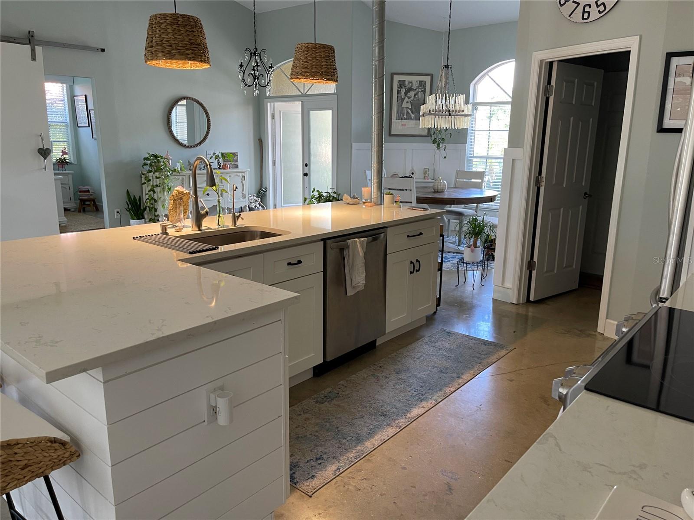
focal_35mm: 25
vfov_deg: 54.9
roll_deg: -1.1
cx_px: 347
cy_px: 260
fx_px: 501
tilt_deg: -13.0
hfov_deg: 69.4
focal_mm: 5.1
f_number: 1.6
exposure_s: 1/60
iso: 100
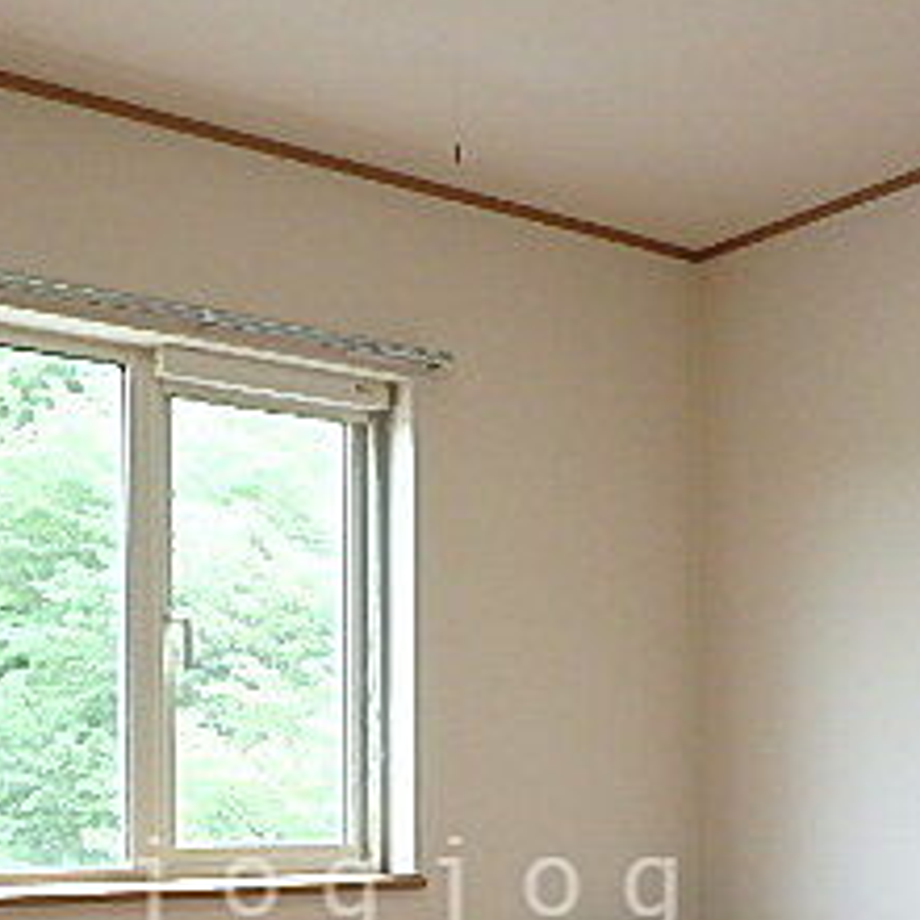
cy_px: 887
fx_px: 1624
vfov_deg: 29.8
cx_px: 414
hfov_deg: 31.6
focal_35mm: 54
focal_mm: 3.7
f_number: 3.5
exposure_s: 1/30
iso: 200
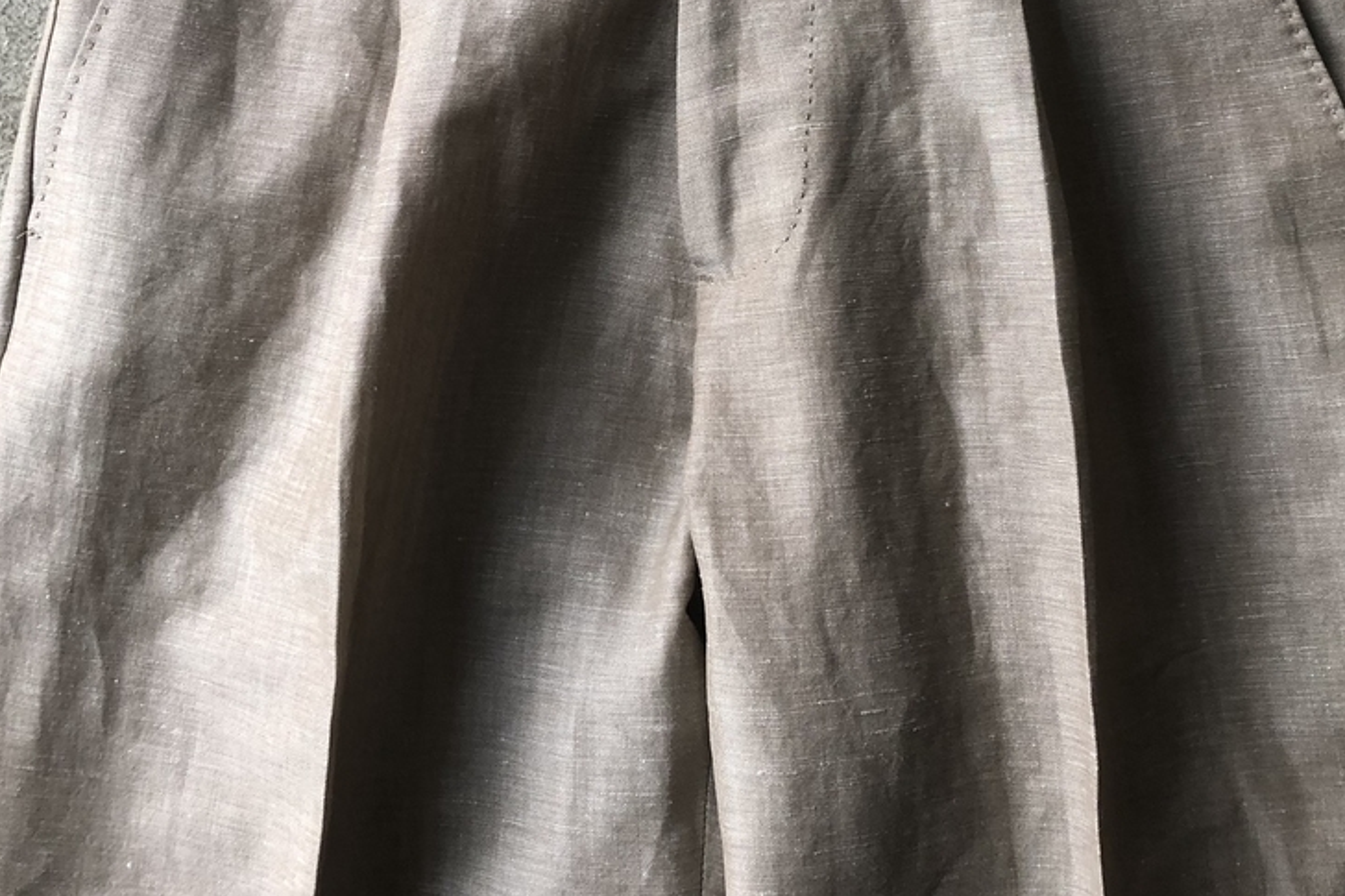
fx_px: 1793
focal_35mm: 48
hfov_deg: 41.1
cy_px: 91
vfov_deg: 27.1
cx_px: 689
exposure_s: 1/40
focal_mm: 4
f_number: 1.8
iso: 25
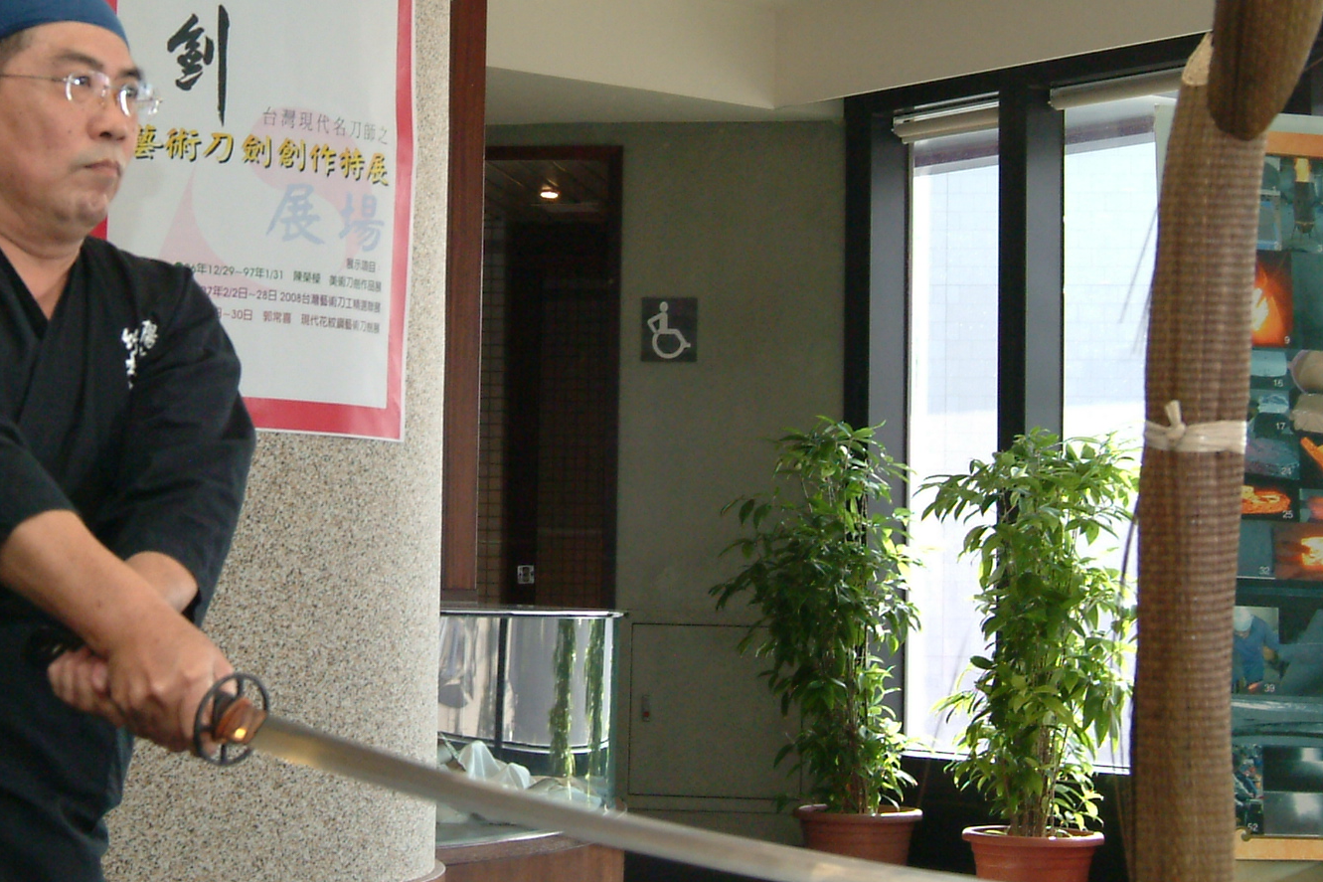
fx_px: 2756
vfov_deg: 18.2
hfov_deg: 27.0
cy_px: 342
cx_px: 563
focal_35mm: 75
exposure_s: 1/125
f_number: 5.6
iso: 800
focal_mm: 22
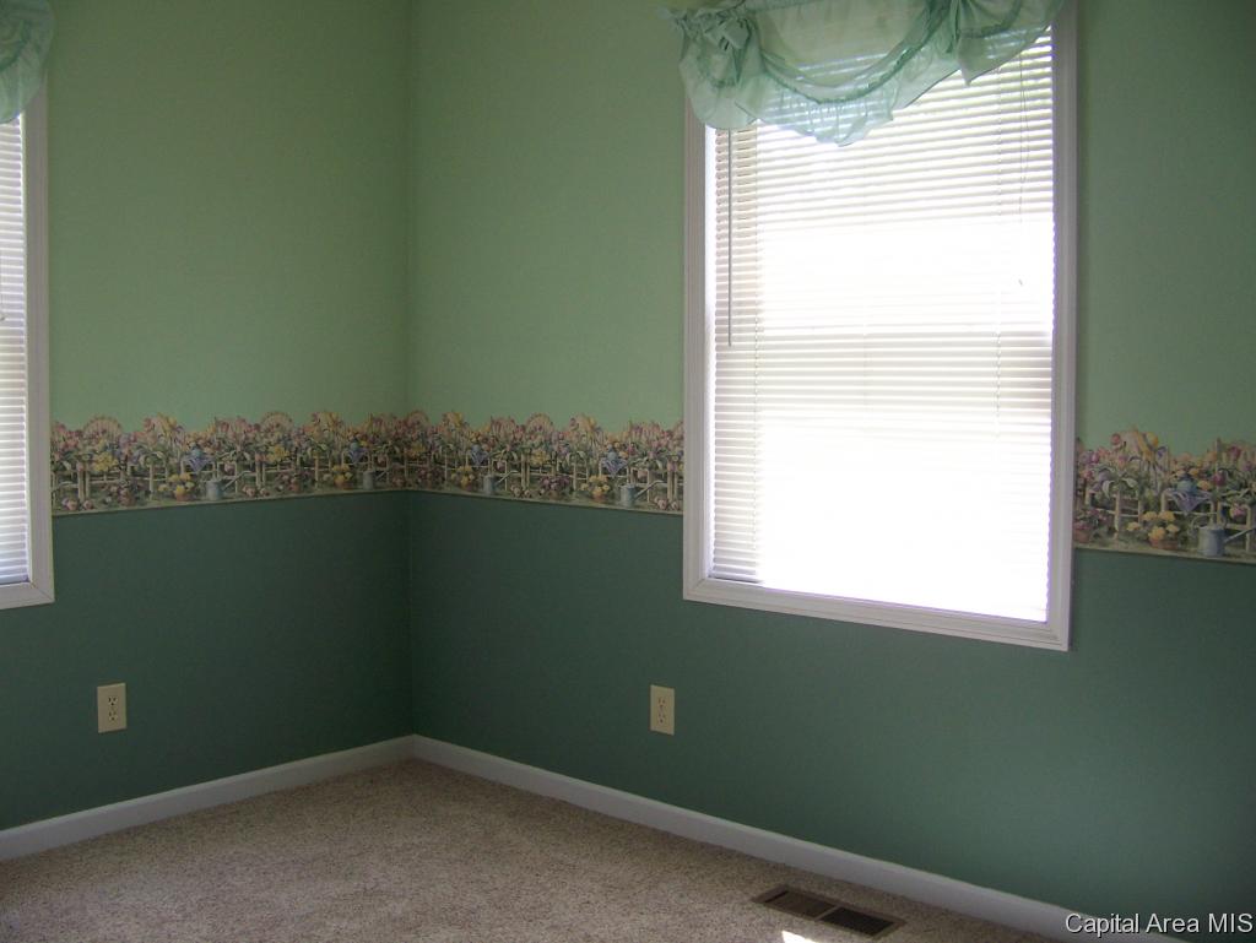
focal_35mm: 36
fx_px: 1307
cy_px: 472
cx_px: 628
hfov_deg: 51.3
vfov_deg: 39.7
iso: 100
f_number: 2.8
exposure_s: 1/30
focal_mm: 5.85
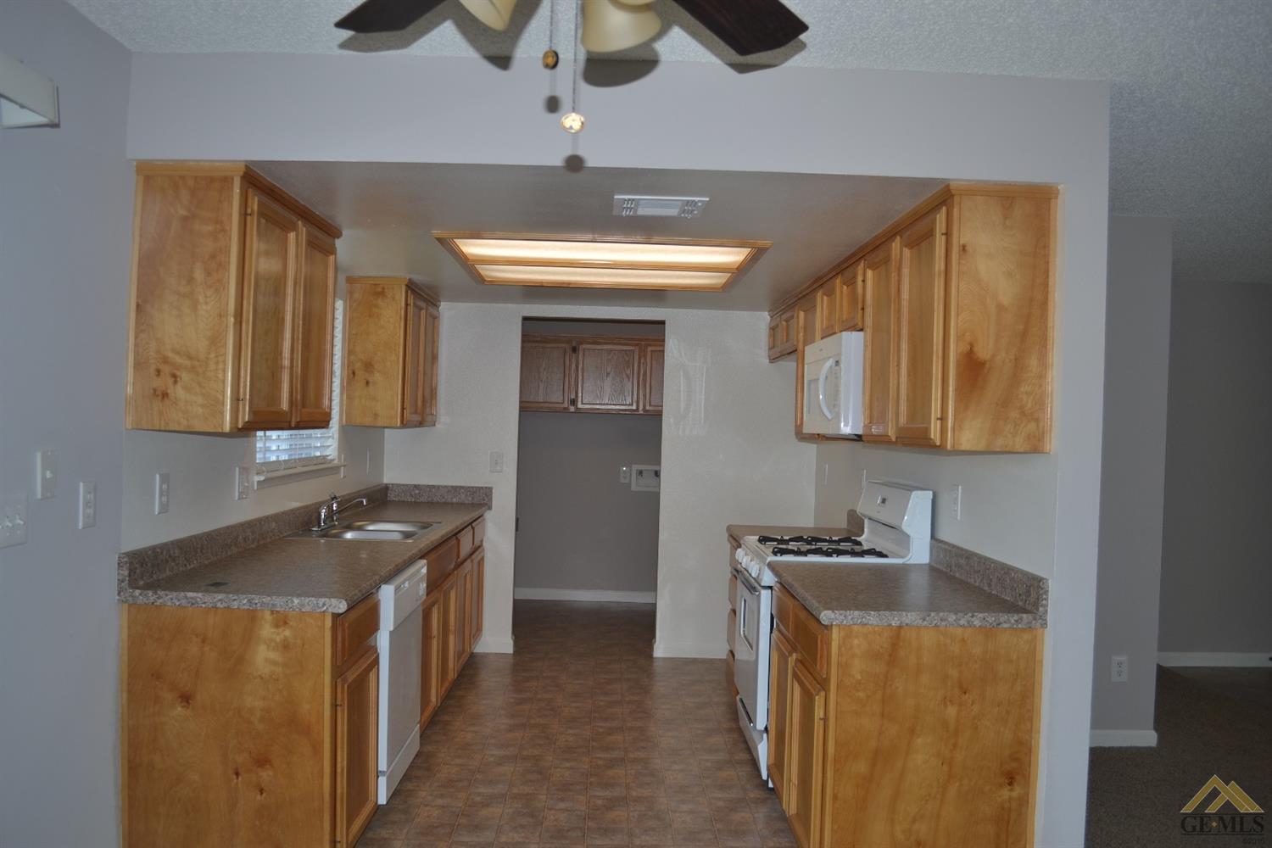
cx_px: 636
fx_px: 954
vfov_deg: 47.9
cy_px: 424
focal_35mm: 27
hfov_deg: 67.4
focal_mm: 18
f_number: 3.5
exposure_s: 1/60
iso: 100
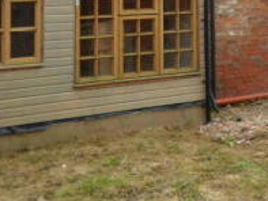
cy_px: -65
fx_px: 573
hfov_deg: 25.2
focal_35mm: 74
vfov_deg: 18.5
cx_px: 258
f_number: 2.5
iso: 80
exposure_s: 1/750
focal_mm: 4.5
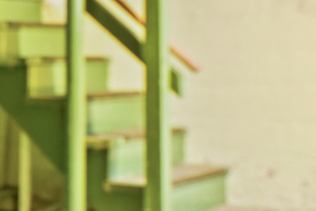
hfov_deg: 17.6
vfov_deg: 15.4
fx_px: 781
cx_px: -282
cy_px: 110
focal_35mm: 89
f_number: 9
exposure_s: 30
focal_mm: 16
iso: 500
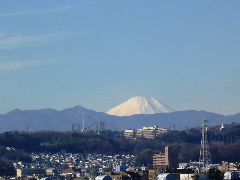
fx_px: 1782
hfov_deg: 7.7
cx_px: 120
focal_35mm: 257
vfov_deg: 5.8
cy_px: 90
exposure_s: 1/500
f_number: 5.9
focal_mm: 22.5
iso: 80
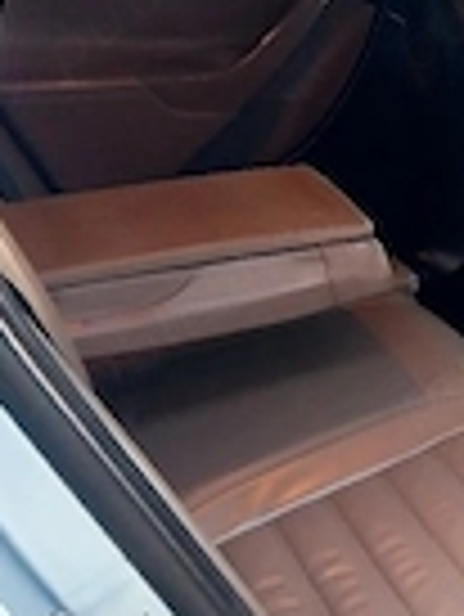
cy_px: 369
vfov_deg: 25.6
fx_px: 1356
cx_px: 631
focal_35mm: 76
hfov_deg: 17.9
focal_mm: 4
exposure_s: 1/50
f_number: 1.8
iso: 320
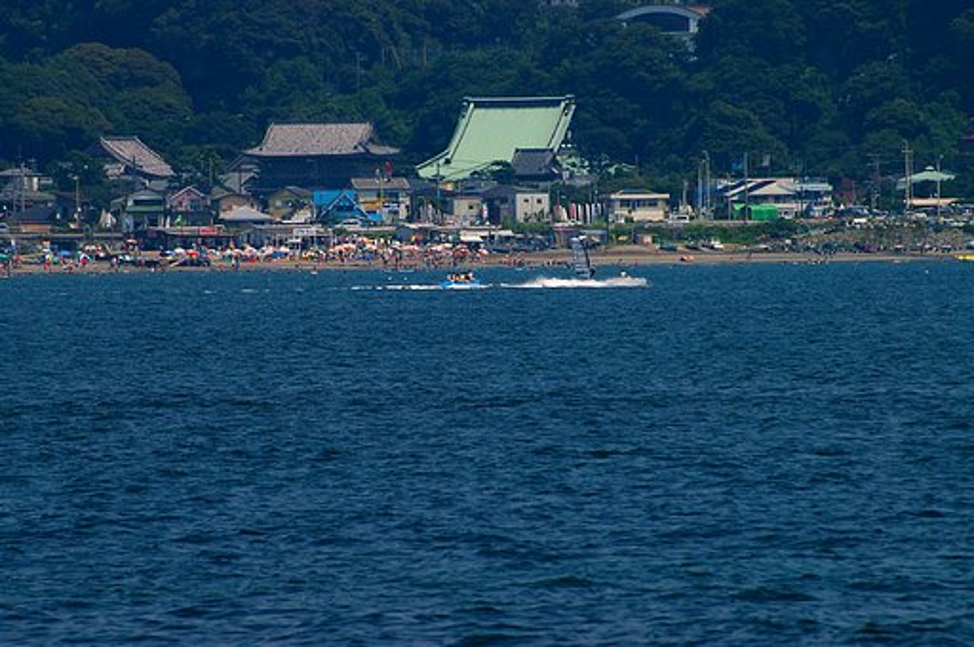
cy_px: 324
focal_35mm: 450
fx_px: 12159
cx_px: 487
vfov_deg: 3.0
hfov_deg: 4.6
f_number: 9.5
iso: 200
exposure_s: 1/750
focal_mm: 300
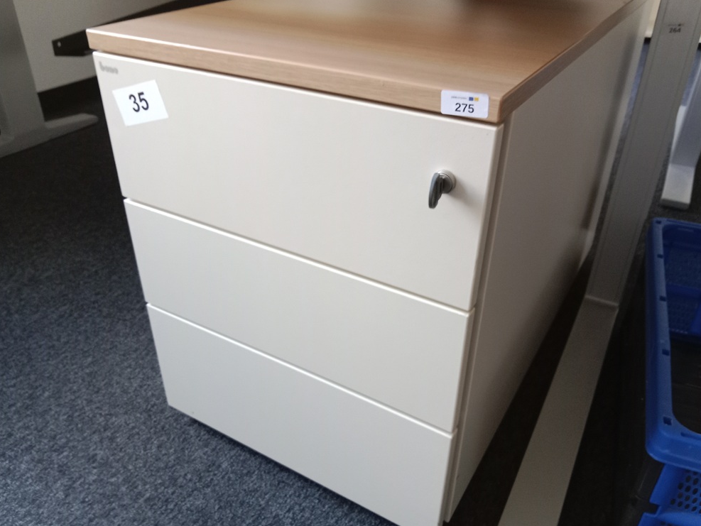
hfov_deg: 63.4
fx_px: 567
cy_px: 271
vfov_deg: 49.8
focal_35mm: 28
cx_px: 359
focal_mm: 3.65
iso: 557
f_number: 2.2
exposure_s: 1/25
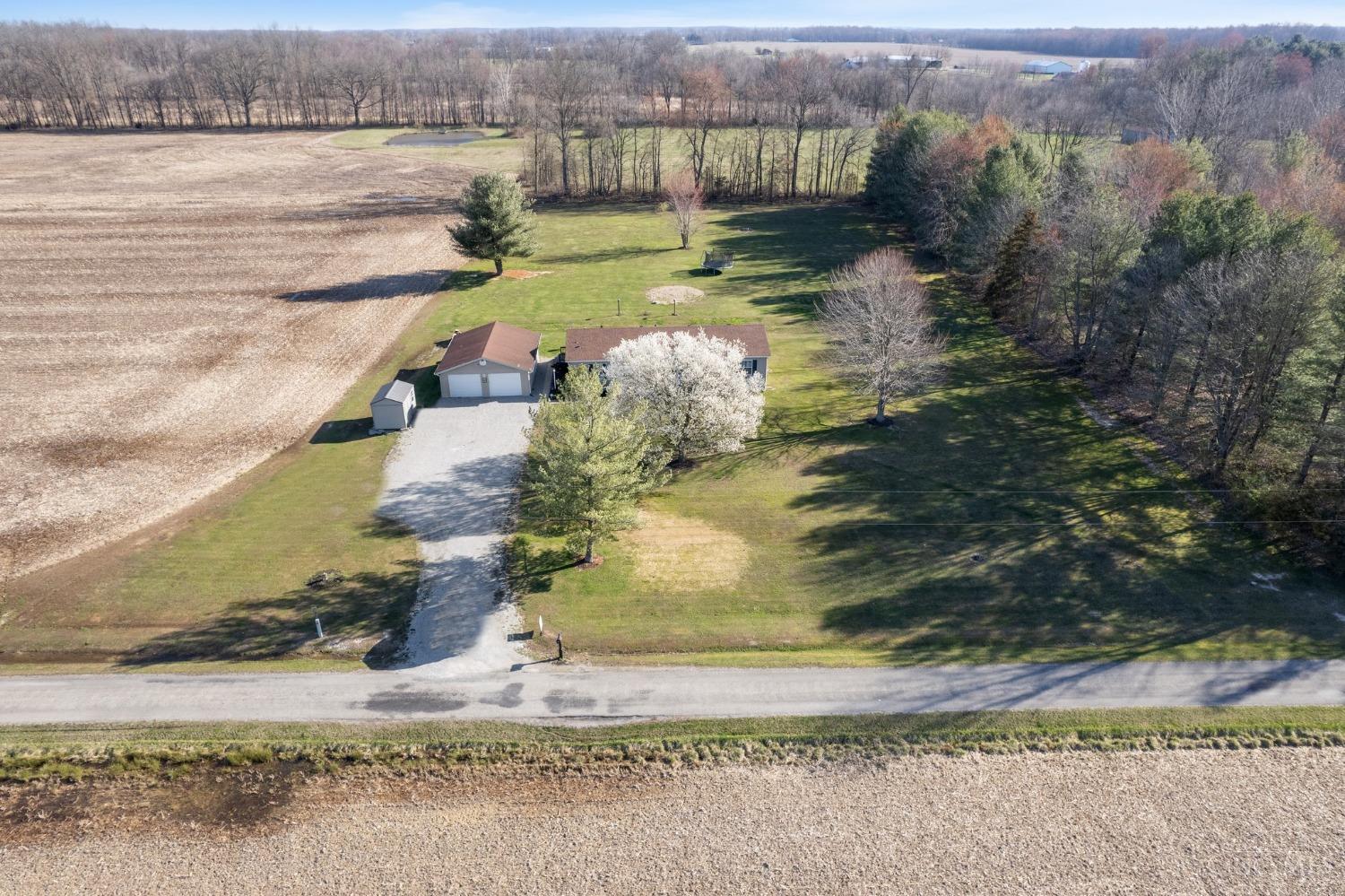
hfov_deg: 78.6
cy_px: 448
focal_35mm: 22
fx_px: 822
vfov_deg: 57.2
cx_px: 672
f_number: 2.8
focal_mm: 8.38
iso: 100
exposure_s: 1/640
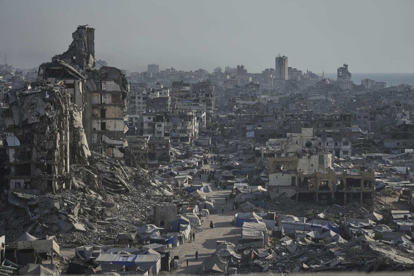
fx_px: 1150
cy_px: 138
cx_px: 207
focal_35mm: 100
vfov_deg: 13.7
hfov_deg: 20.4
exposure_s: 1/3200
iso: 125
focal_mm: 100
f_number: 5
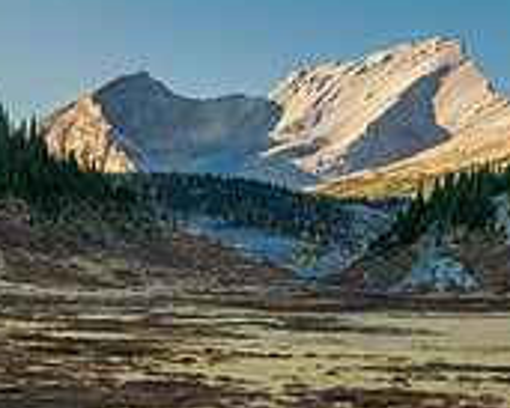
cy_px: 344
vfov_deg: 12.9
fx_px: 1797
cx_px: 179
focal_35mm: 119
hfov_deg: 16.1
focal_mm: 18
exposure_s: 1/60
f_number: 8
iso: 500
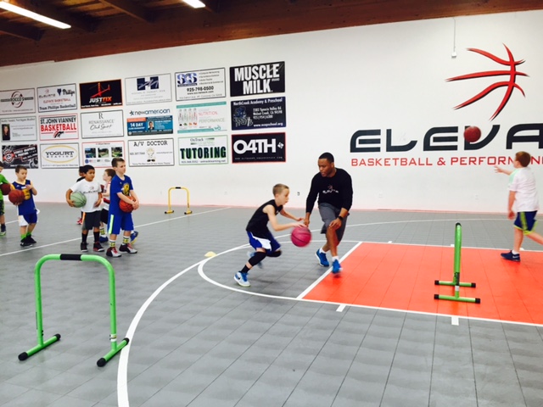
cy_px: 204
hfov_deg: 61.7
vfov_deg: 48.2
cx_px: 272
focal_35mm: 29
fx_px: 455
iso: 40
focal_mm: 4.15
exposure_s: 1/30
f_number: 2.2
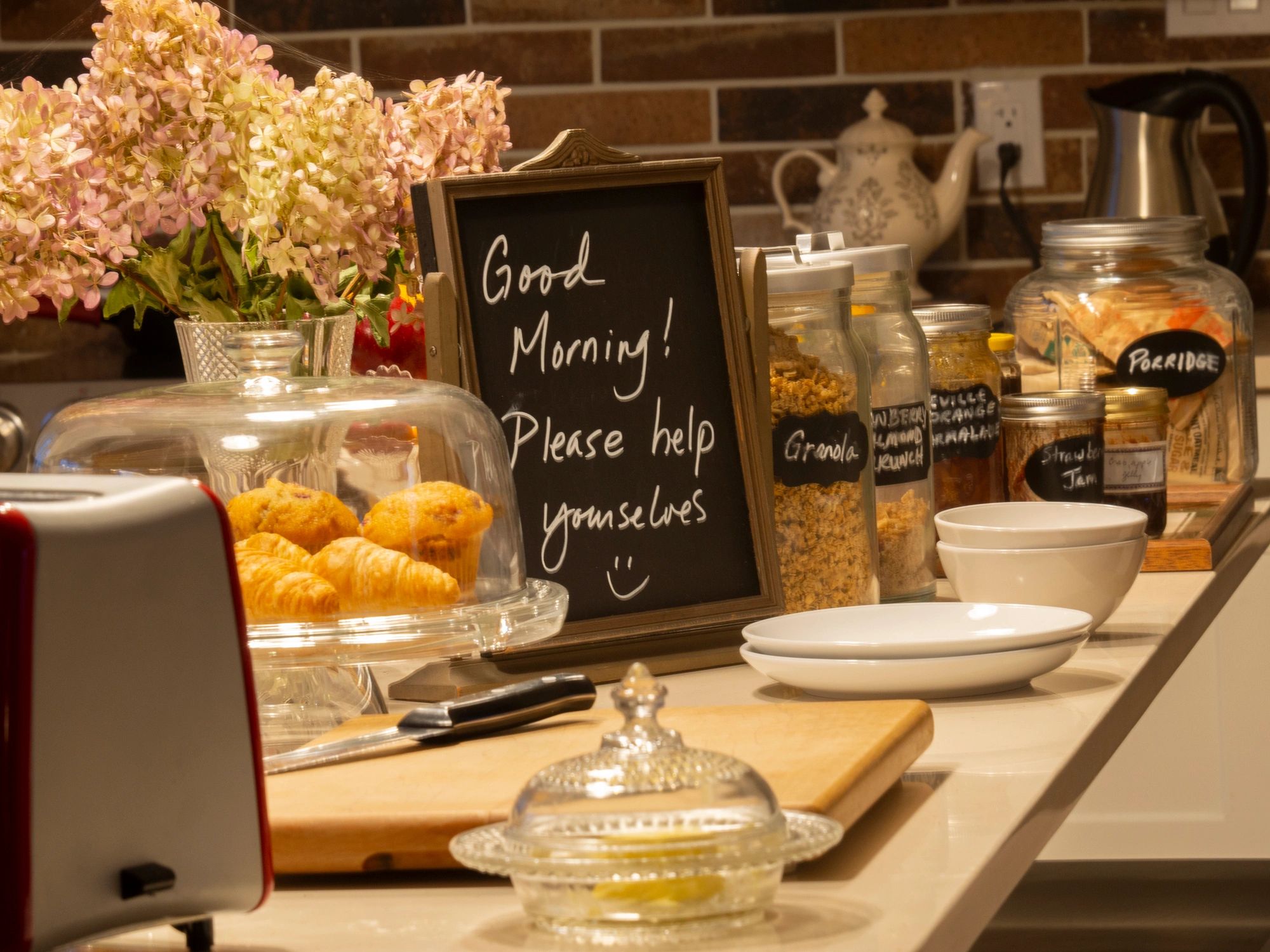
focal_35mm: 166
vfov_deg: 8.9
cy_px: 476
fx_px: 6090
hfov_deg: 11.9
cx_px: 635
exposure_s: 1
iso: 200
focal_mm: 83
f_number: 11
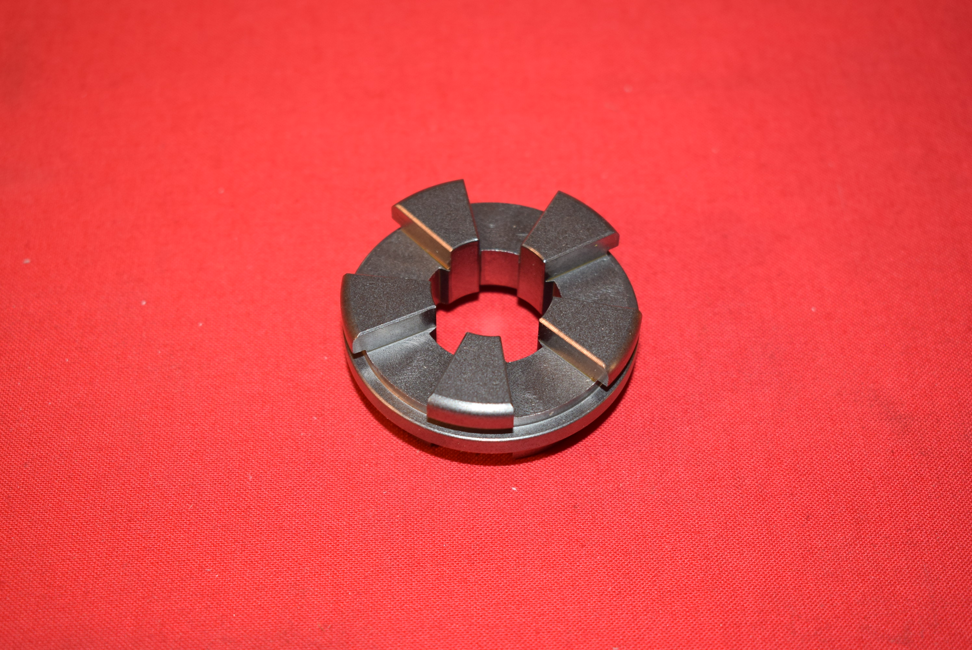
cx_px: 486
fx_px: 1540
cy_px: 325
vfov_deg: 23.8
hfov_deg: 35.0
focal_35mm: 57
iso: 400
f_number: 5.6
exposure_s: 1/30
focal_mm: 38
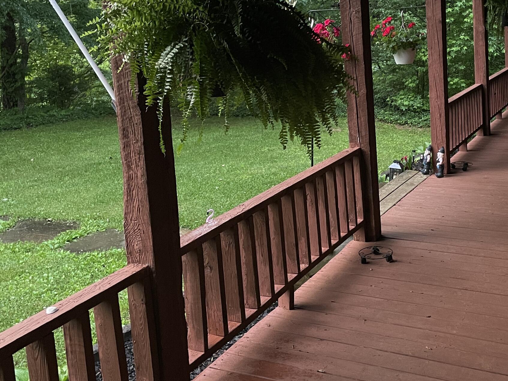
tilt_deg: -9.8
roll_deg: +2.3
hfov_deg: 40.7
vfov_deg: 31.3
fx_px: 675
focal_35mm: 46
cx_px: 339
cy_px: 137
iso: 500
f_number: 1.6
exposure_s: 1/60
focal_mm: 4.2
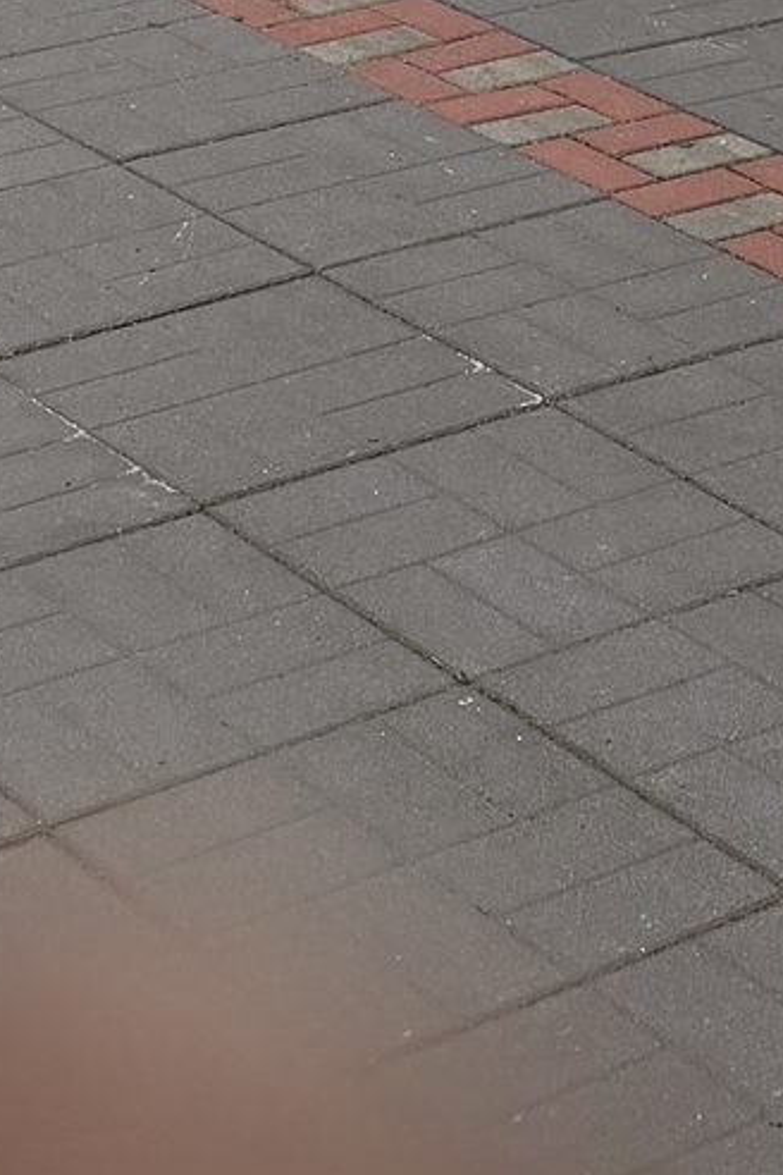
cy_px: -900
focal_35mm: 117
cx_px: 384
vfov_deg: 15.3
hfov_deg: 11.7
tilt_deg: -3.6
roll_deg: -0.9
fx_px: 3817
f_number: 1.78
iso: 80
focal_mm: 6.76
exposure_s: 1/1211
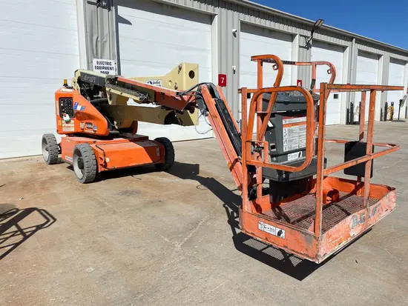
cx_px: 204
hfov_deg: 67.3
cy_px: 153
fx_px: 307
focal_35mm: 26
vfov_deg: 53.1
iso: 32
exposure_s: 1/6061
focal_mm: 4.25
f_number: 1.8
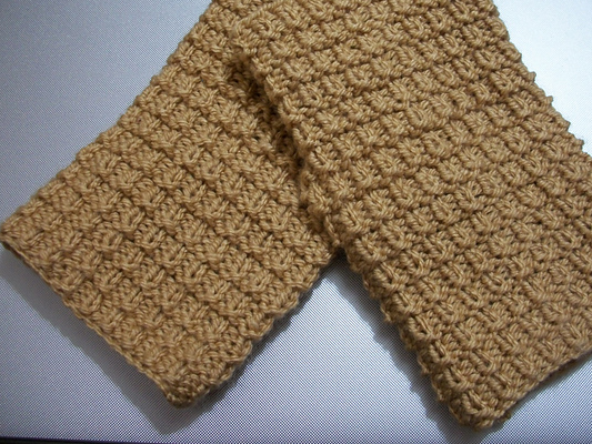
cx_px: 345
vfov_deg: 34.3
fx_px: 718
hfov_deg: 44.6
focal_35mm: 42
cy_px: 181
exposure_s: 1/8
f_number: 3.1
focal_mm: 6.3
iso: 242
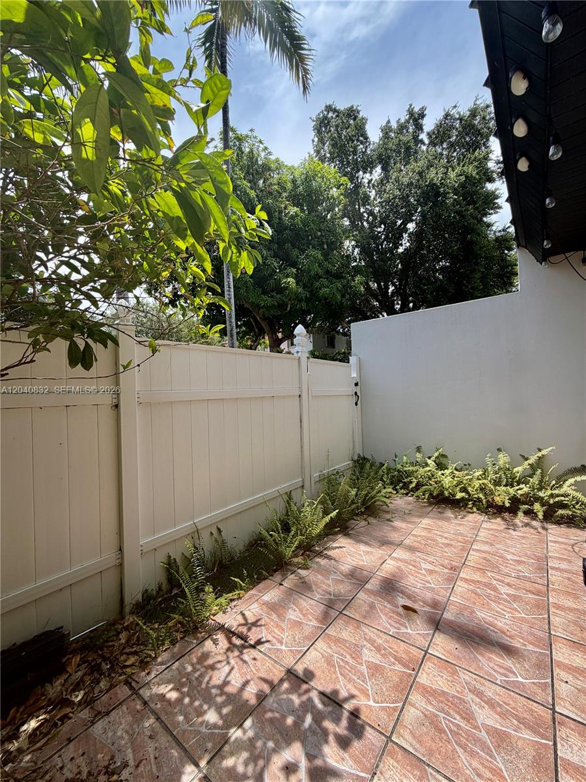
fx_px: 316
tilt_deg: +0.7
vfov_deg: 102.1
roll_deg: +1.6
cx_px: 293
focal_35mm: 14
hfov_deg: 85.7
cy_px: 391
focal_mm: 2.22
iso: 25
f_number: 2.2
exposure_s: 1/770
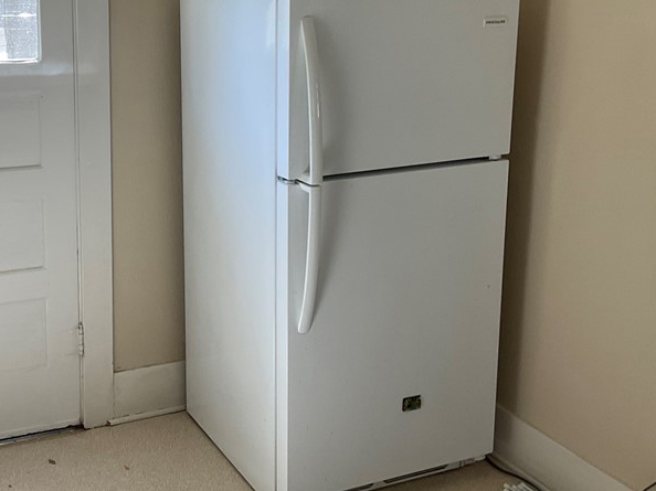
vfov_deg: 28.9
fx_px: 947
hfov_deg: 37.5
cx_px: 182
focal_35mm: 50
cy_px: 157
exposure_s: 1/120
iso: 50
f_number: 1.8
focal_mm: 3
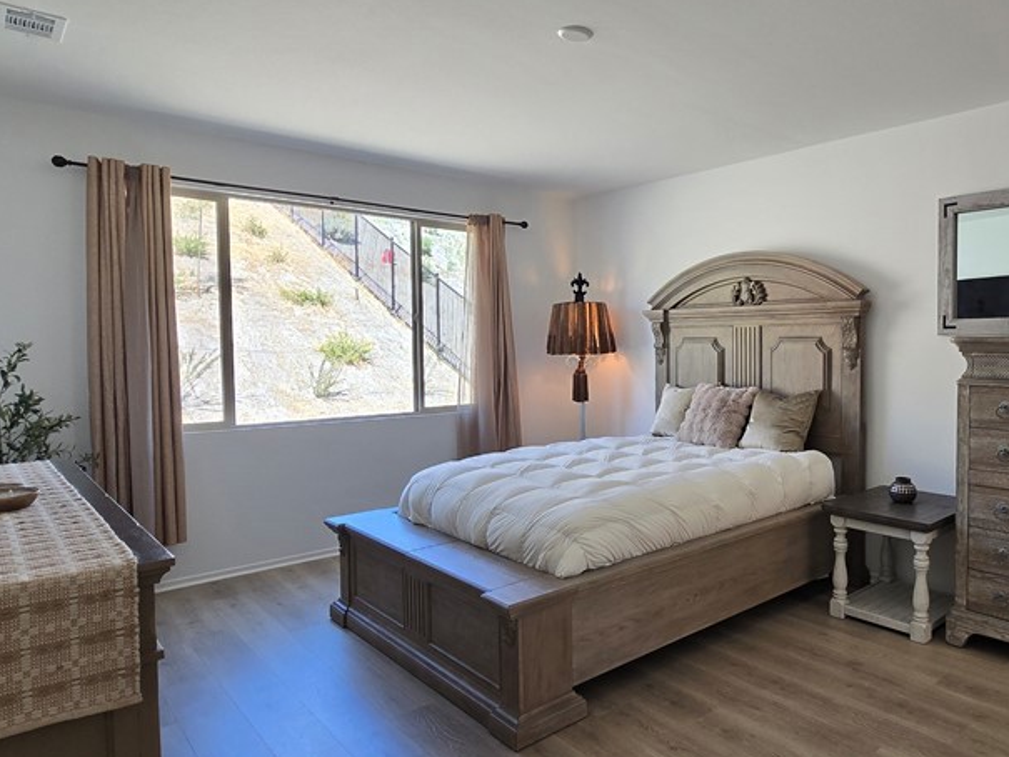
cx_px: 705
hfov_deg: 73.0
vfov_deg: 61.1
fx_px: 641
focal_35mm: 22
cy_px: 378
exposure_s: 1/60
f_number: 2.2
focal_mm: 2.2
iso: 64
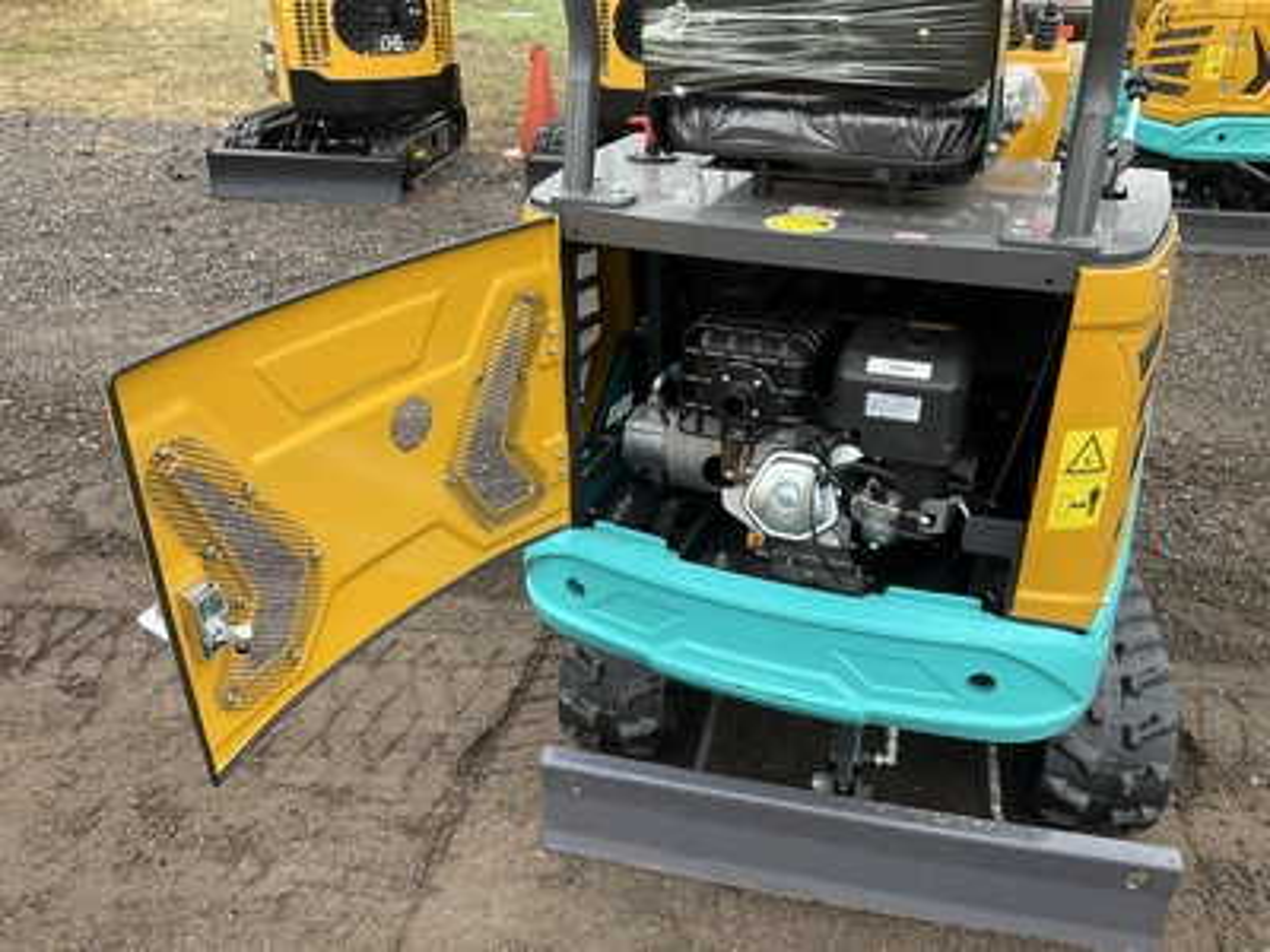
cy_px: 476
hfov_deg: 61.7
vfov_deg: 48.2
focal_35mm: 29
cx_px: 635
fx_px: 1064
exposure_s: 1/122
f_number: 1.8
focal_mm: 3
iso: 20
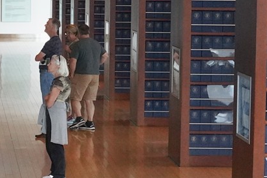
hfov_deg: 11.1
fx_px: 1366
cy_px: 77
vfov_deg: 7.5
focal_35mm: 184
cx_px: 3
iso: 6400
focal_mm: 38
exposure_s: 1/100
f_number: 16
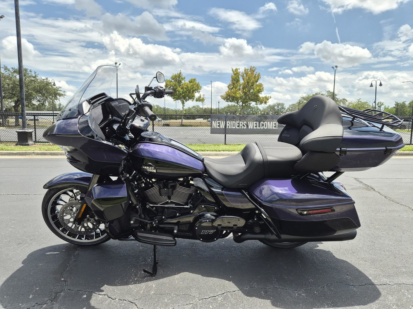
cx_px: 206
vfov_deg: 58.9
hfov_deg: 73.9
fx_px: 274
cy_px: 154
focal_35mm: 23
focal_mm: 5.4
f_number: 1.8
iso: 80
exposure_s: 1/3992
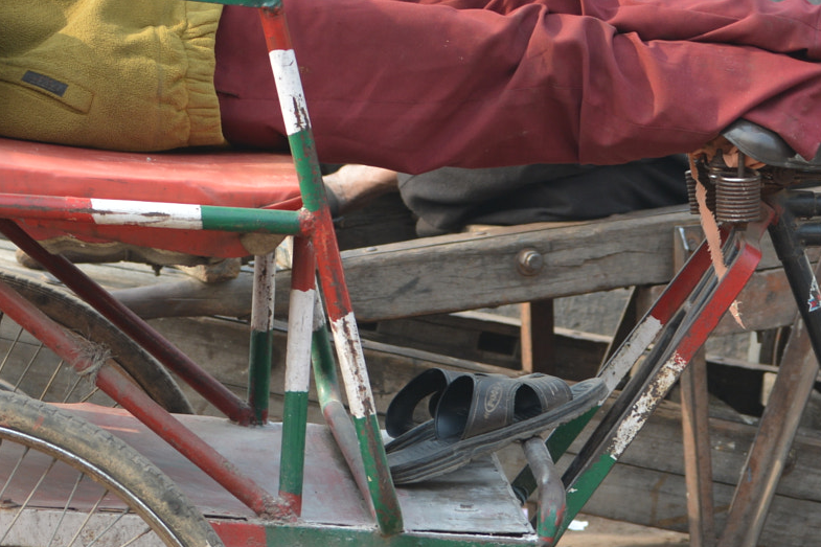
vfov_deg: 6.4
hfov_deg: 9.5
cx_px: 64
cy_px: 143
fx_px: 4909
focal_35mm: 215
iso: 125
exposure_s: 1/200
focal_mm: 55
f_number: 4.5
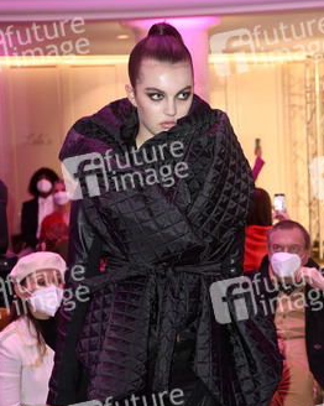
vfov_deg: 26.8
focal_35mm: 71
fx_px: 852
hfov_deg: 21.5
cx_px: 161
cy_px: 233
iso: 1600
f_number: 5.6
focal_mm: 62
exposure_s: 1/80
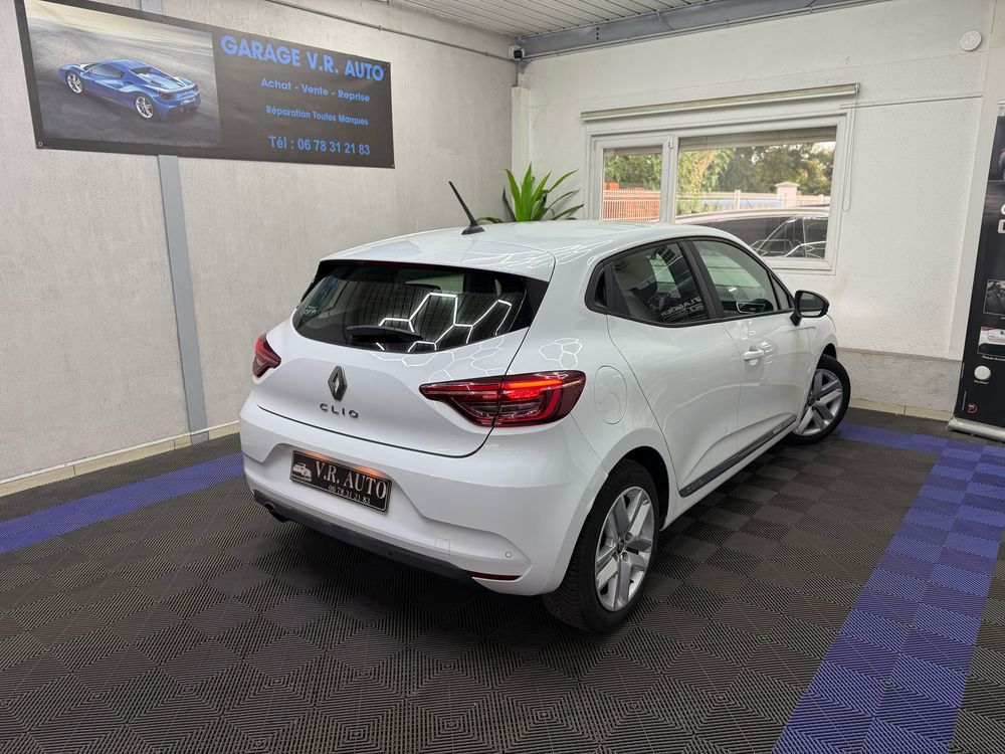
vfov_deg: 56.8
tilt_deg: -13.9
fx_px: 697
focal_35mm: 24
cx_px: 502
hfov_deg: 71.6
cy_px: 377
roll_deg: +1.2
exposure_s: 1/101
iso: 100
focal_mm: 6.76
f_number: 1.78
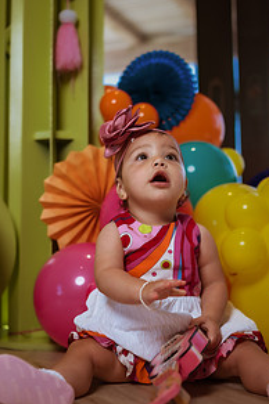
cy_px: 199
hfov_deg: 25.0
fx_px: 607
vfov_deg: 36.9
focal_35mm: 54
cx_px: 141
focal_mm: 35
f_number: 1.8
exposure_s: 1/1250
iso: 160
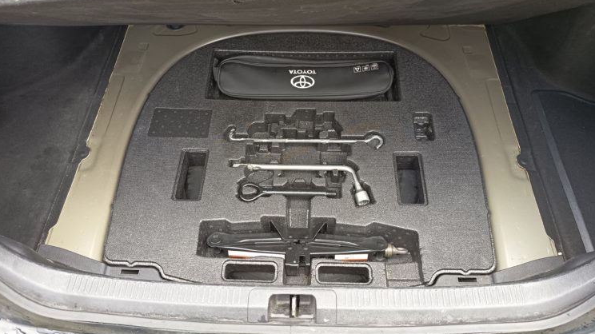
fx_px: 426
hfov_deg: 69.9
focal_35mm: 27
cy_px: 145
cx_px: 303
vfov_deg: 42.8
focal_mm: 5.27
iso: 228
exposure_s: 1/100
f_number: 1.7
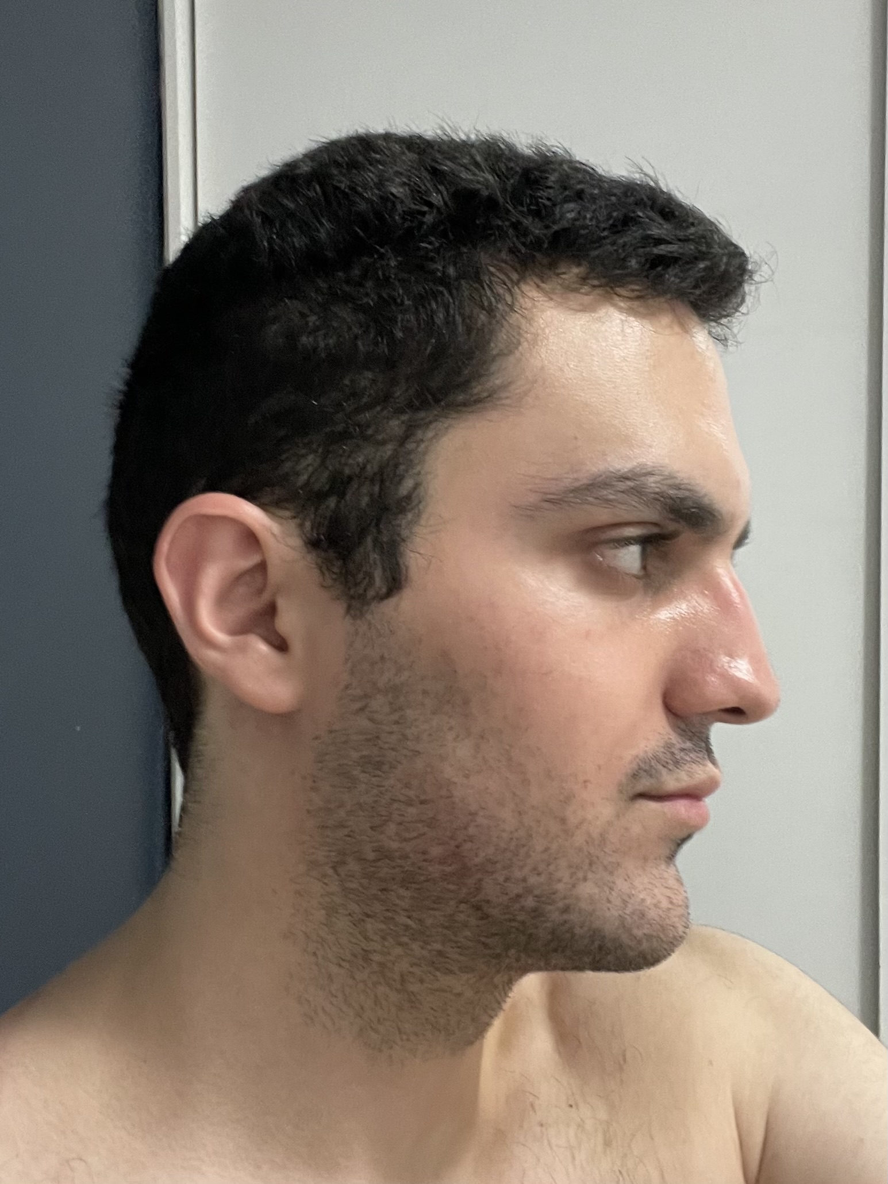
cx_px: 444
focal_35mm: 30
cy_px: 592
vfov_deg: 60.0
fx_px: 1026
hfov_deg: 46.8
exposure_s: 1/30
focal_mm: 2.71
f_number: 2.2
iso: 400
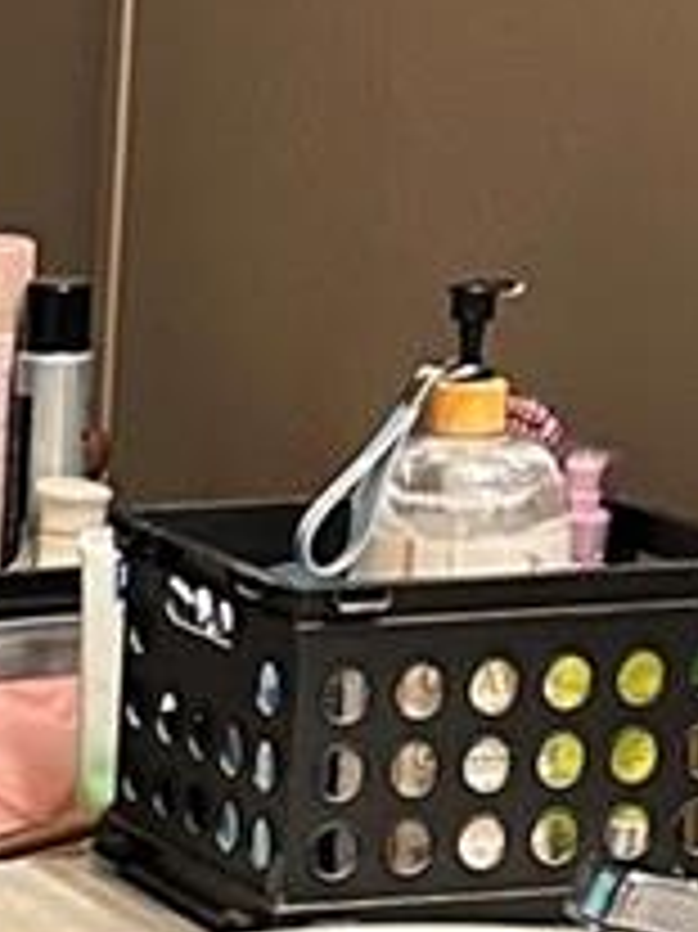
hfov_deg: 7.3
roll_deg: +0.5
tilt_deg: -16.4
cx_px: -793
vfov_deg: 10.1
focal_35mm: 193
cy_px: 1126
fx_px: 5194
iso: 320
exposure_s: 1/60
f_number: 1.5
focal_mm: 5.7
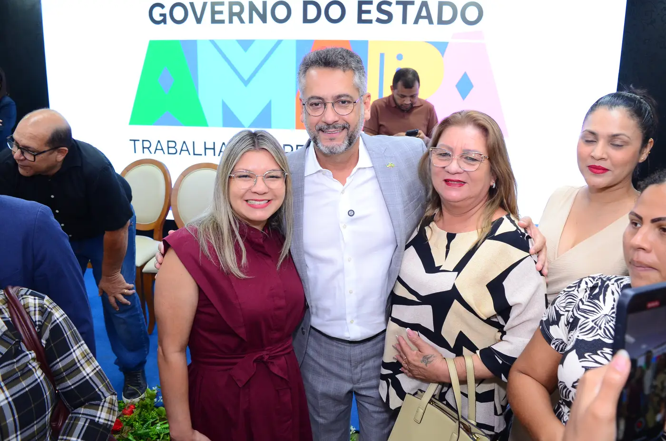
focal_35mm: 27
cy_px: 220
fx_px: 498
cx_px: 333
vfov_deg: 47.7
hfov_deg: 67.5
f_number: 5.6
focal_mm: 18
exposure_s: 1/60
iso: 1000
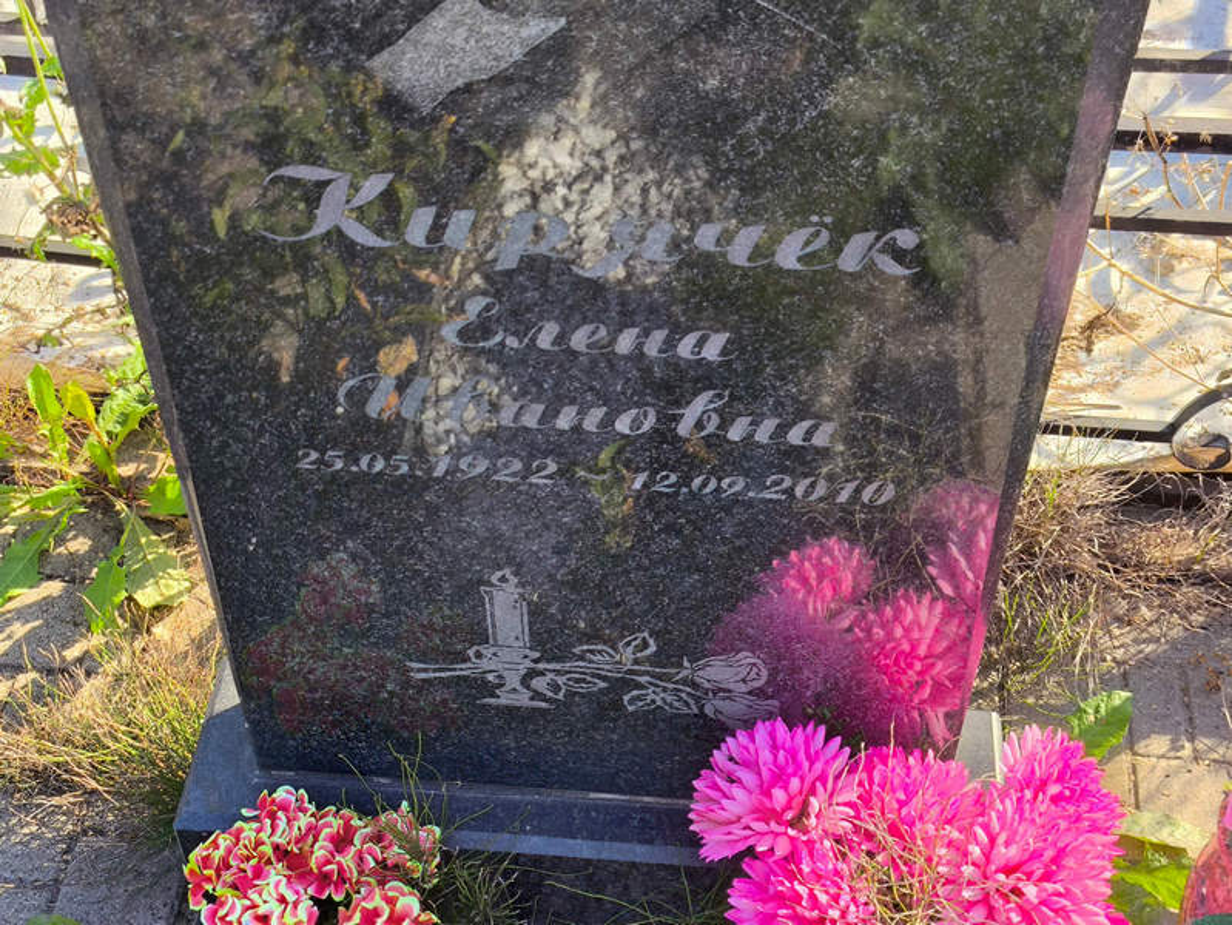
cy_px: 462
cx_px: 616
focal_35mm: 50
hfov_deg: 38.2
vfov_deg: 29.1
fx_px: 1780
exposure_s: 1/331
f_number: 1.7
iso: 50
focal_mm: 4.71
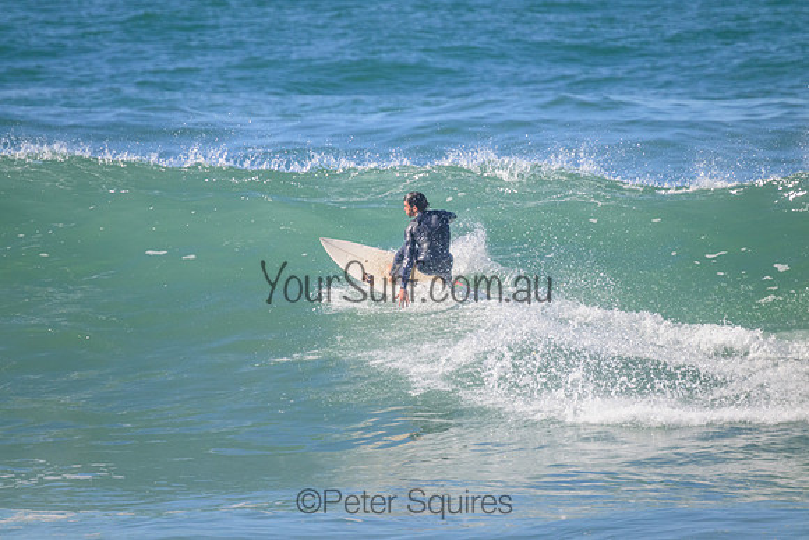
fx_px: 17981
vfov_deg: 1.7
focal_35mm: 800
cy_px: 270
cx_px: 404
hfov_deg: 2.6
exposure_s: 1/2000
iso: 1800
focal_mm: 800
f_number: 11
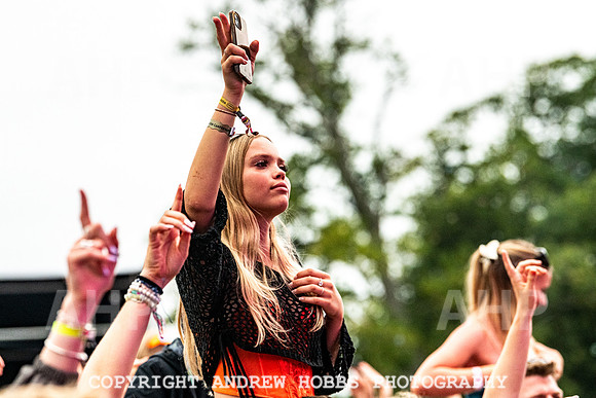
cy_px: 182
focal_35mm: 174
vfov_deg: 7.9
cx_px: 273
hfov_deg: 11.8
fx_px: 2873
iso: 1250
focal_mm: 160
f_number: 4.5
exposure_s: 1/3200
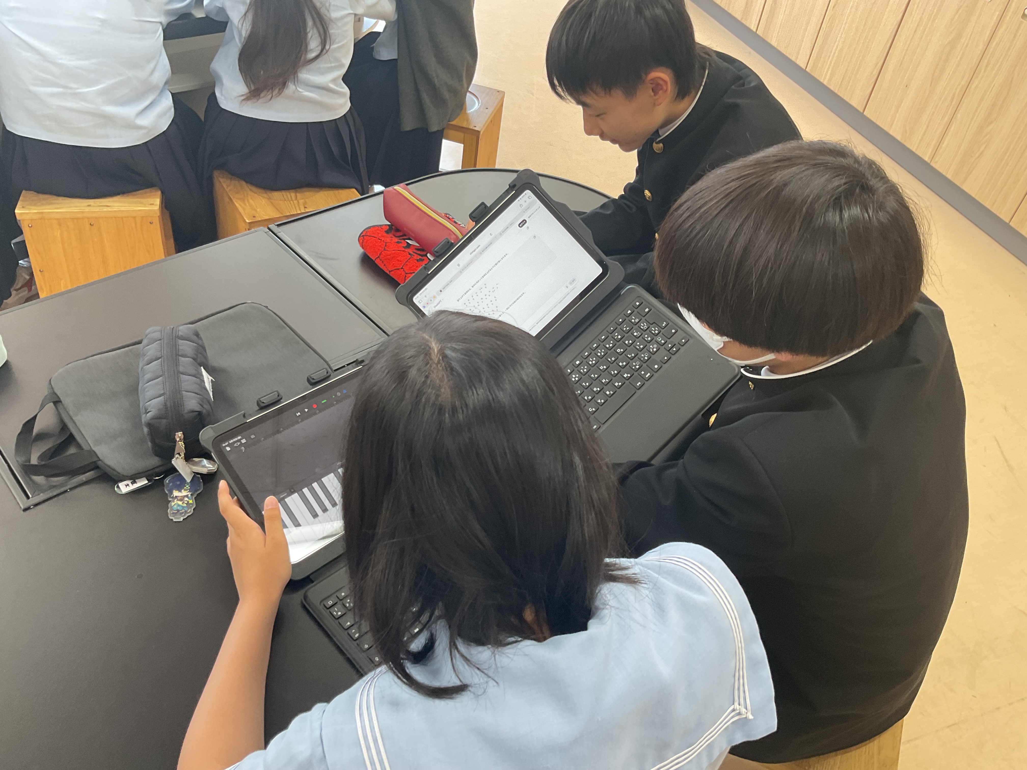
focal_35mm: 29
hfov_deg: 61.7
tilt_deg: -45.9
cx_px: 514
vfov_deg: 48.2
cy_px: 385
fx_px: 860
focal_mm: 3
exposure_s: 1/60
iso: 40
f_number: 1.8
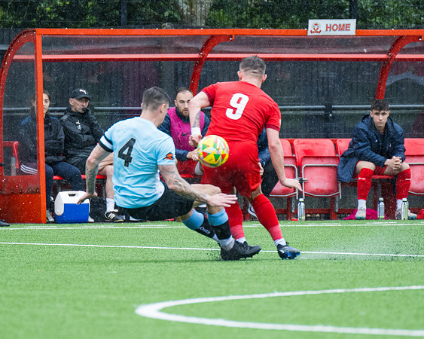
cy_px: 188
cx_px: 230
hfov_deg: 3.0
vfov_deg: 2.4
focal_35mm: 635
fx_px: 7963
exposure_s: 1/1250
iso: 800
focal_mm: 280
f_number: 4
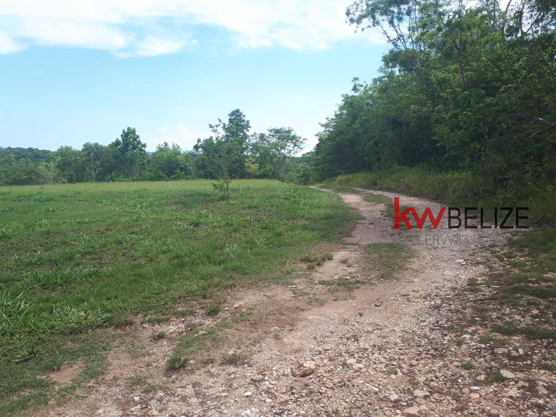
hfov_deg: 65.3
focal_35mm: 27
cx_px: 278
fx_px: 434
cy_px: 208
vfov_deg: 51.4
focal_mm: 3.6
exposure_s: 1/803
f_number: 1.9
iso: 40
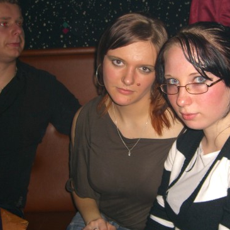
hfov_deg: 30.9
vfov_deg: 31.1
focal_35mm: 55
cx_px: 147
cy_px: 118
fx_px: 413
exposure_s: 1/60
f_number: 2.8
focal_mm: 7.9
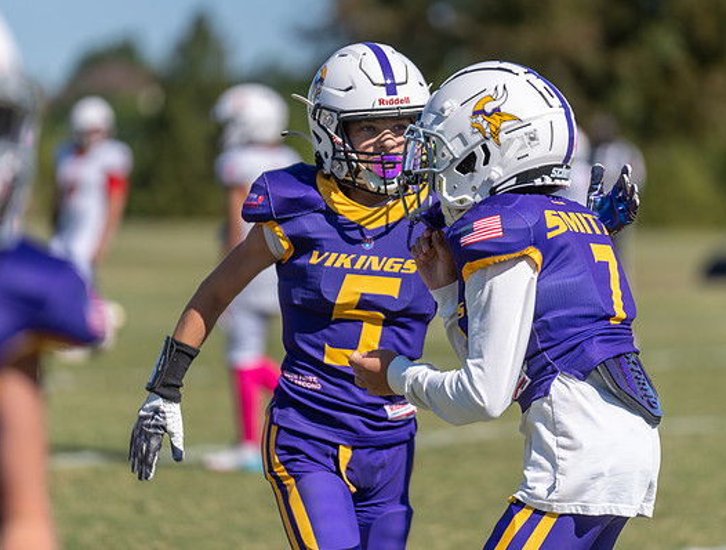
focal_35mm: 286
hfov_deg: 6.9
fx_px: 6017
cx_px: 403
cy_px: 209
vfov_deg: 5.2
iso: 100
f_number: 2.8
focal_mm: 200
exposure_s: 1/2500
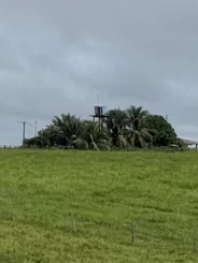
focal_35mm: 274
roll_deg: +2.4
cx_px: -185
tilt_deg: +4.2
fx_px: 2088
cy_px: 83
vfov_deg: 7.2
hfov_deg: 5.3
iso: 64
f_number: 1.78
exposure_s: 1/6536
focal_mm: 6.76
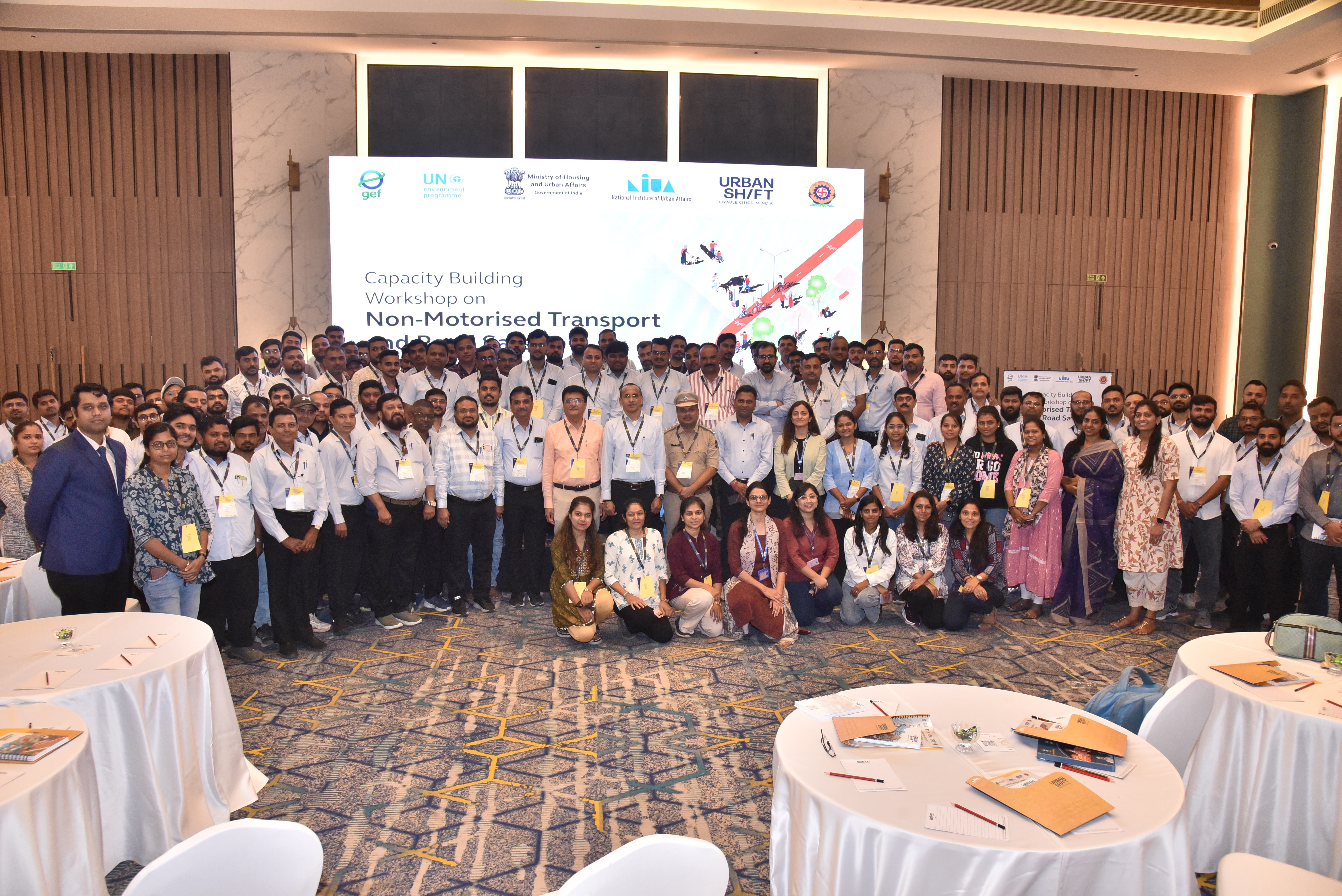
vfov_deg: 53.2
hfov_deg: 73.7
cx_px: 671
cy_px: 448
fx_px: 895
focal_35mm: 24
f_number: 6.3
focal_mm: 24
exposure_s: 1/125
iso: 2500
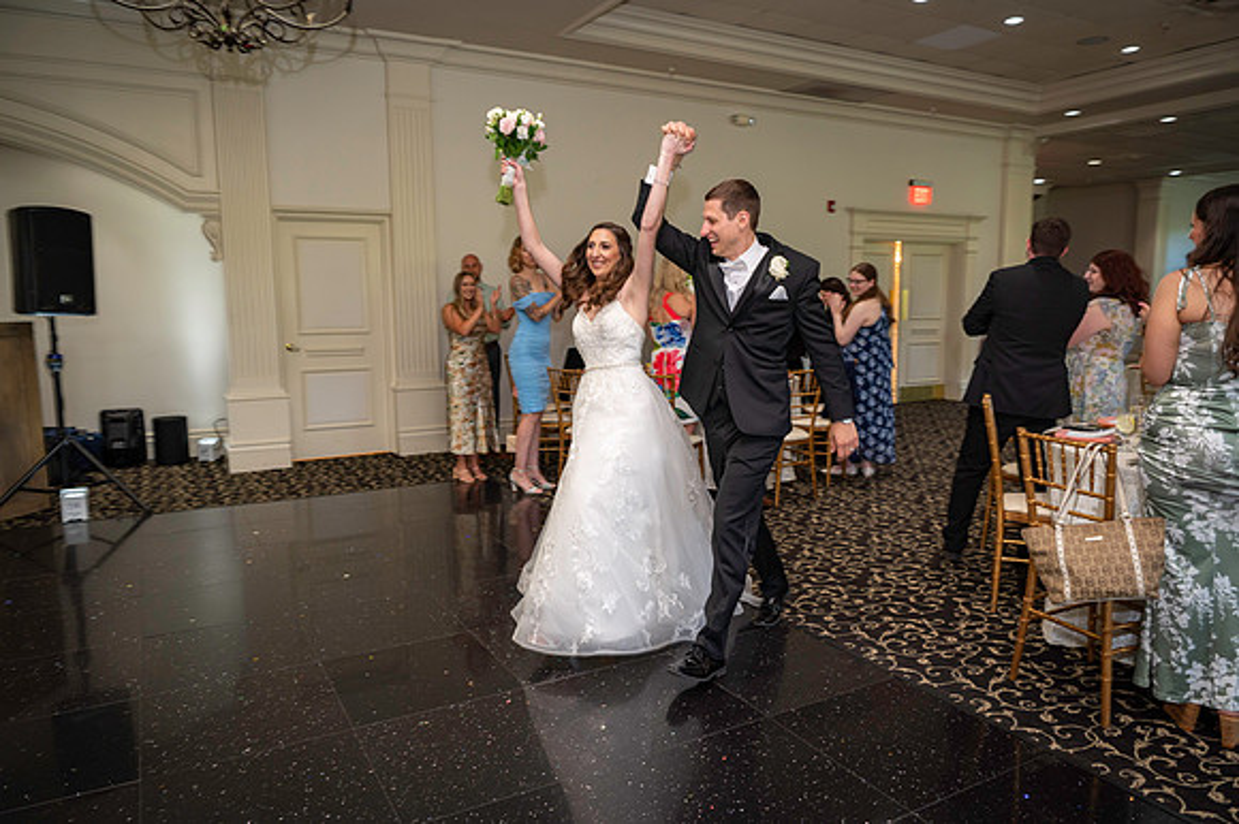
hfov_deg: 73.8
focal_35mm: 24
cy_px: 412
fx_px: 825
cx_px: 620
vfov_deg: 53.1
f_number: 3.5
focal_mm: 24
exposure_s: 1/100
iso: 800
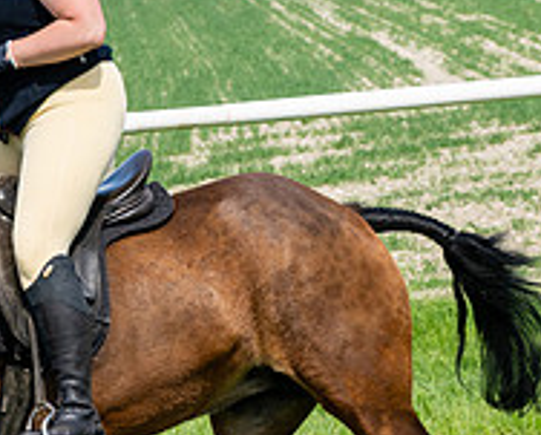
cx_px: -82
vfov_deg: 5.6
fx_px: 4426
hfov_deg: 7.0
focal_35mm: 276
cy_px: 308
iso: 200
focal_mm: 82
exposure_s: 1/1250
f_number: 5.6
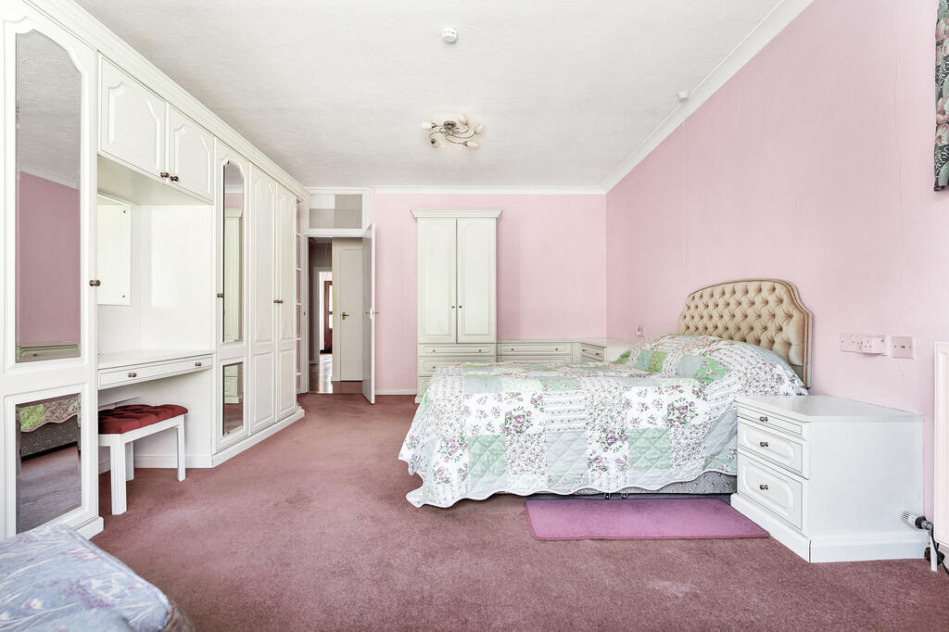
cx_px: 474
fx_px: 437
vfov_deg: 71.7
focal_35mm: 17
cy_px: 316
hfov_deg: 94.7
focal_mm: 16.6
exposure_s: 1/8
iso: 320
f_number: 6.3
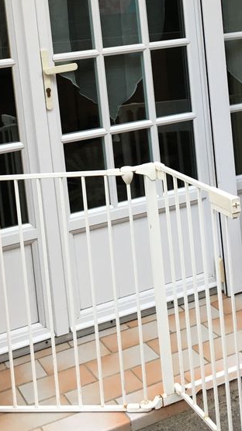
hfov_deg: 21.1
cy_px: 62
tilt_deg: -3.0
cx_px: 110
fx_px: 650
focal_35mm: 57
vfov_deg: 35.0
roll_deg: +4.5
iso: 25
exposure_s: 1/33
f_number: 2.2
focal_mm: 4.15
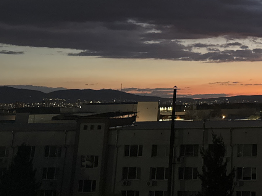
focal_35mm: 70
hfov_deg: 25.1
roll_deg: +1.0
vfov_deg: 19.3
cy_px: -61
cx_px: 311
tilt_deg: +18.4
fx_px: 530
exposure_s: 1/25
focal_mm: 6.76
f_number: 1.78
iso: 800
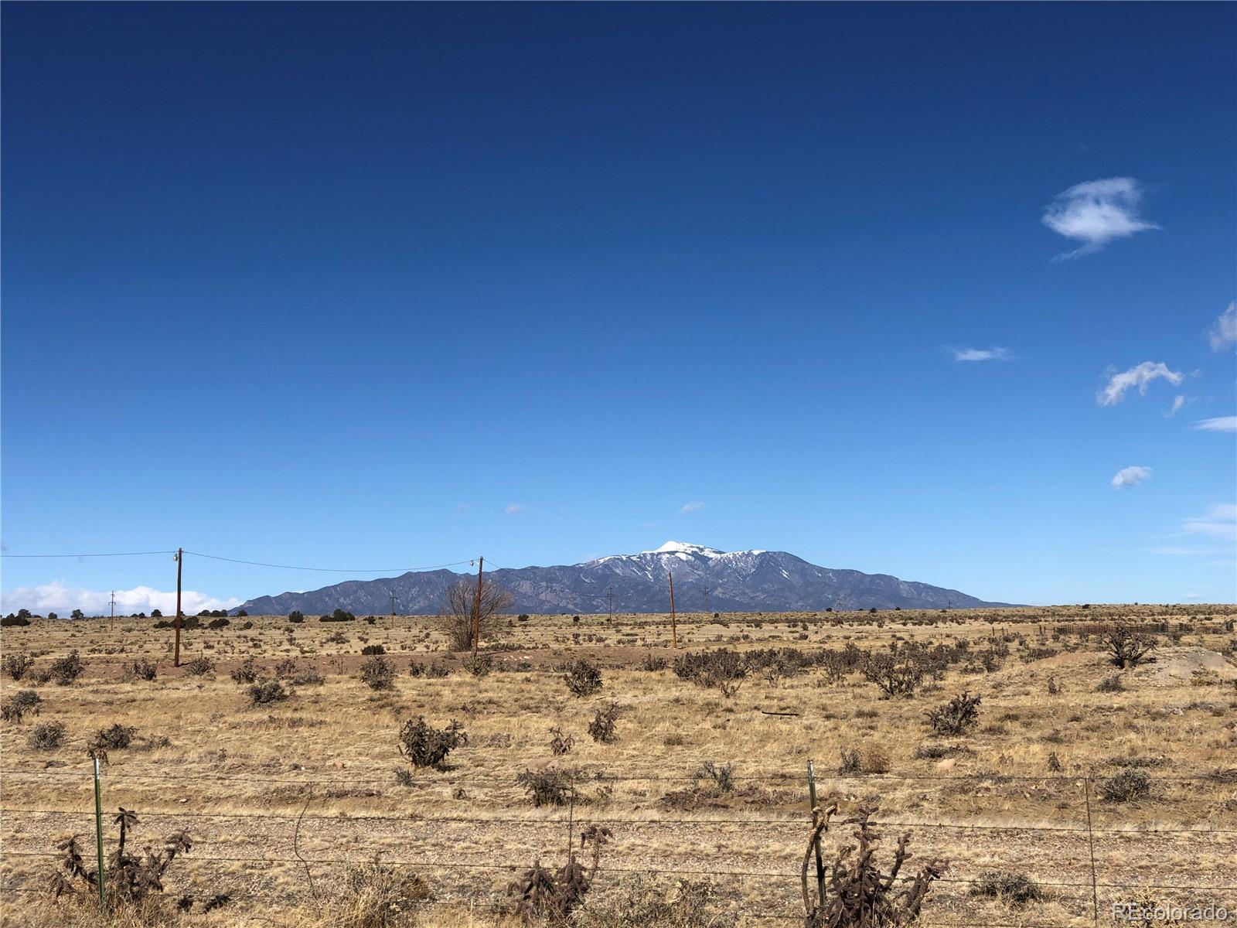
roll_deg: +0.7
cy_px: 464
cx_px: 618
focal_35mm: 57
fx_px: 2037
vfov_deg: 25.7
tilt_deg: +3.8
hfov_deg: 33.8
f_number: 2.8
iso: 20
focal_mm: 6.6
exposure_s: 1/1656
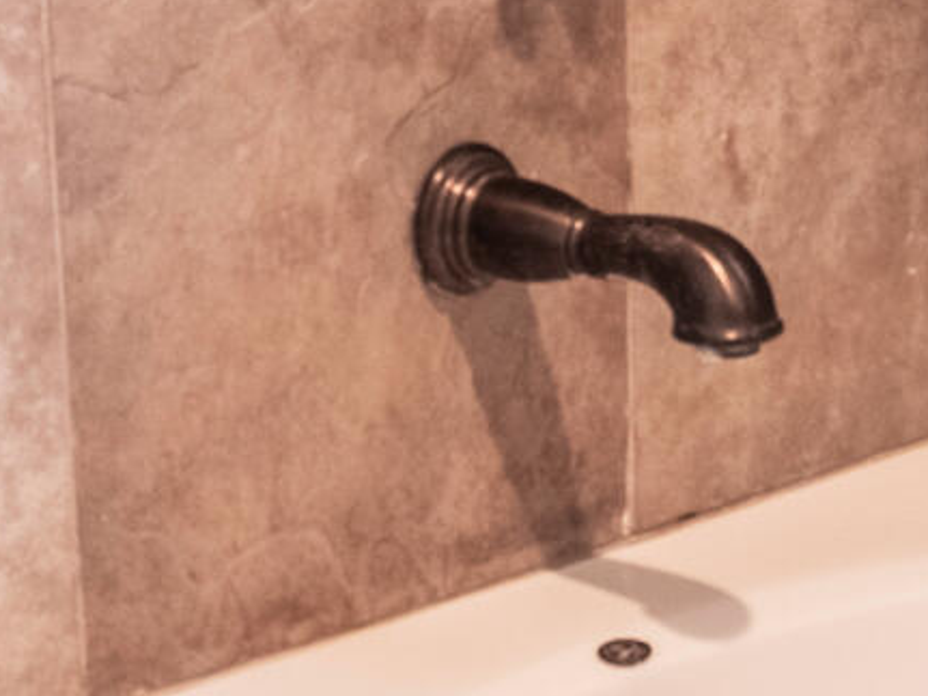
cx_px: 652
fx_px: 4476
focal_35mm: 167
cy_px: 1120
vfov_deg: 8.6
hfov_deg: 11.8
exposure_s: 1/40
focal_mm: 12
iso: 200
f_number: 4.5
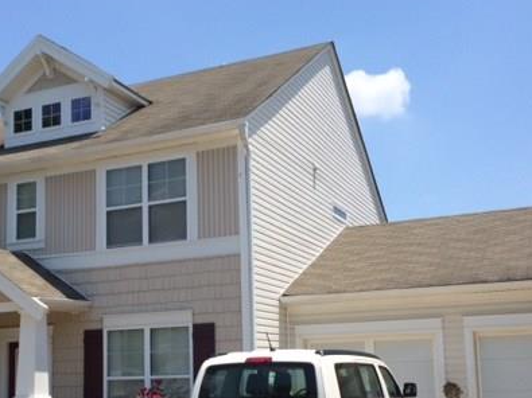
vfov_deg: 30.4
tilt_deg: +5.2
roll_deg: +1.3
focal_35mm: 47
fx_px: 722
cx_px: 236
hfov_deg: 40.4
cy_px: 290
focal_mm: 4.15
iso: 32
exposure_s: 1/2283
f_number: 2.2
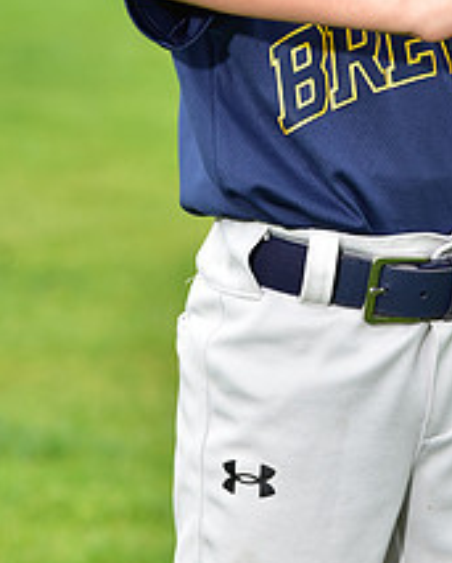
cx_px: 340
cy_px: -174
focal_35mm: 383
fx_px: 6391
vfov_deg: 5.0
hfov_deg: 4.0
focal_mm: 150
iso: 400
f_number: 6.3
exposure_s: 1/250
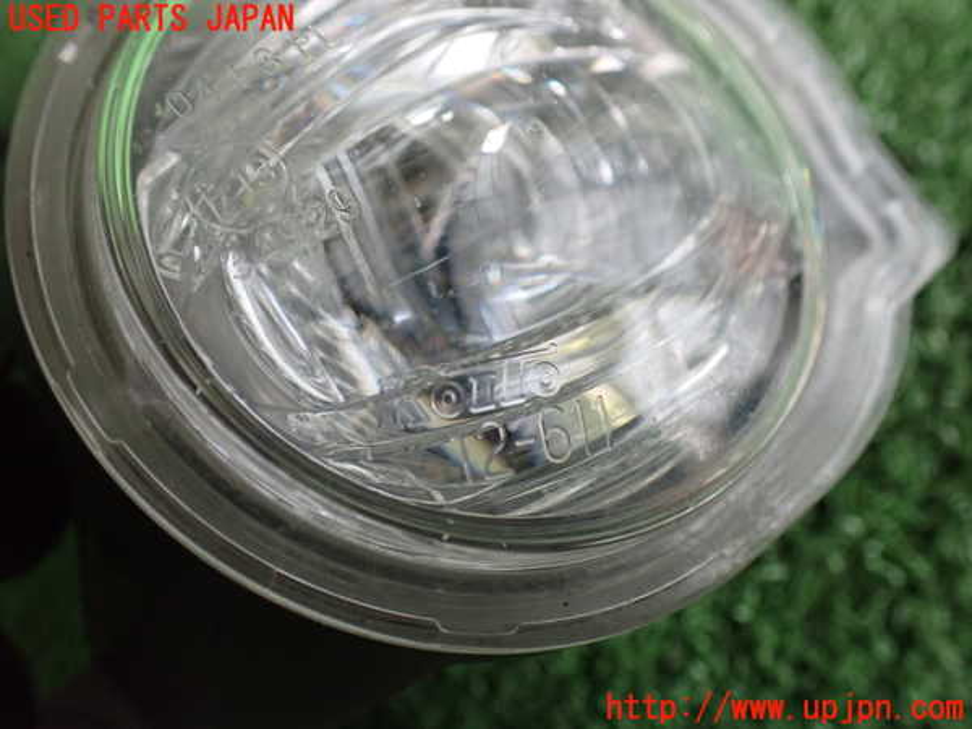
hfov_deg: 60.0
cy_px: 364
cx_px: 486
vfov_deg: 46.8
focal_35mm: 30
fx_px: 842
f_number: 2.3
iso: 800
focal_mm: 5.4
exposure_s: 1/80
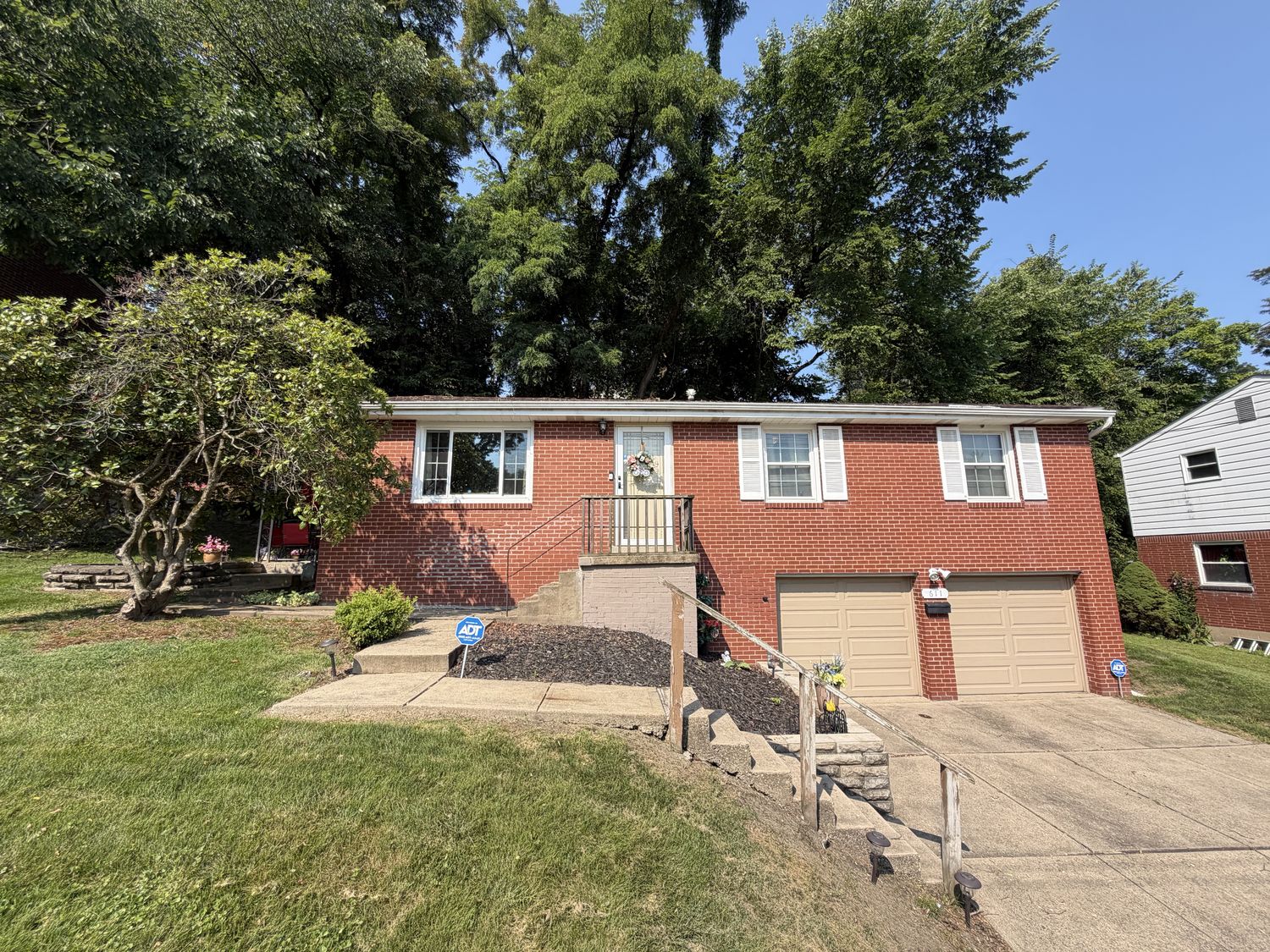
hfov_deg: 102.1
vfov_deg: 85.7
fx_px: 514
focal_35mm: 14
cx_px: 635
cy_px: 476
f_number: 2.2
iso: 32
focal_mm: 2.22
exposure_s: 1/770
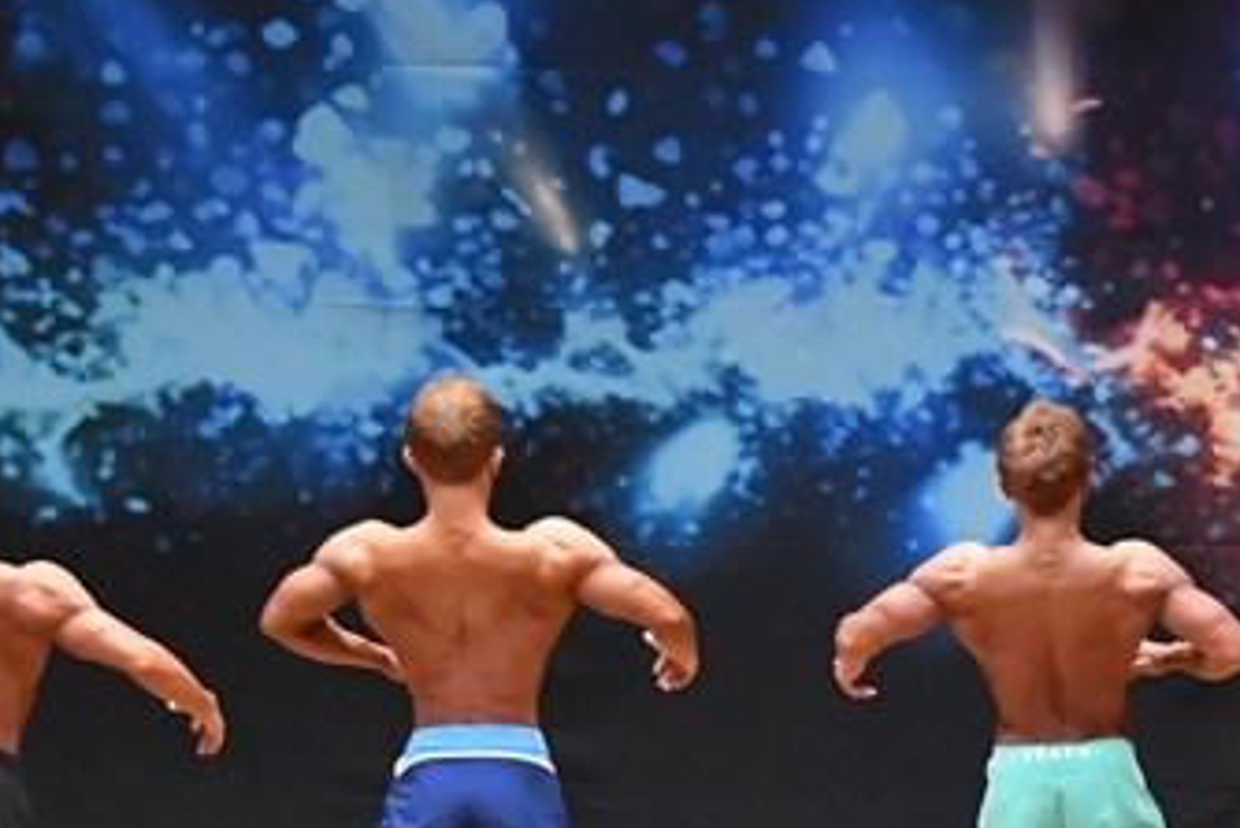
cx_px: 1346
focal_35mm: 320
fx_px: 11026
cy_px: 731
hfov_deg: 6.4
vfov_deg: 4.3
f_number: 5.6
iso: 8000
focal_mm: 92
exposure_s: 1/400
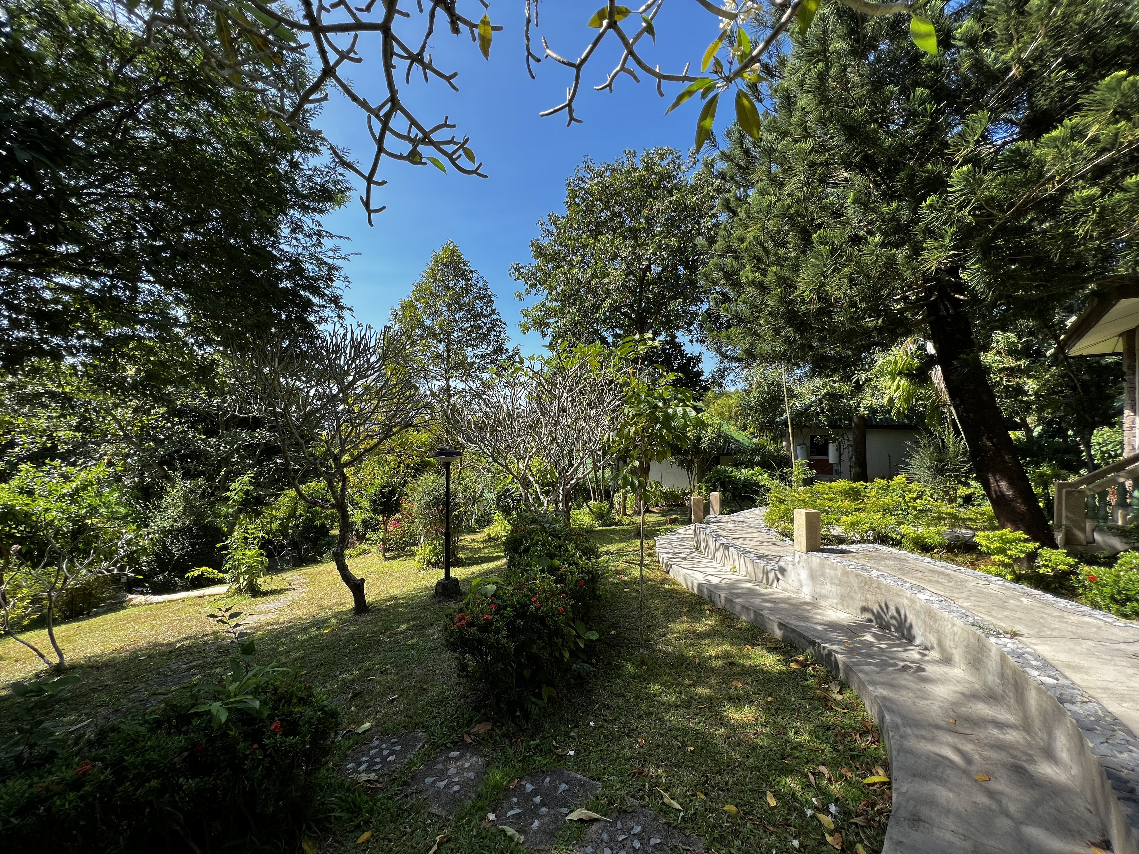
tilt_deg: -0.7
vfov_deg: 89.9
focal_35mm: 13
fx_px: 428
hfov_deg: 106.2
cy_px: 427
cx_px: 570
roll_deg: -0.2
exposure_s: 1/641
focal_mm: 1.57
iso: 32
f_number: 1.8
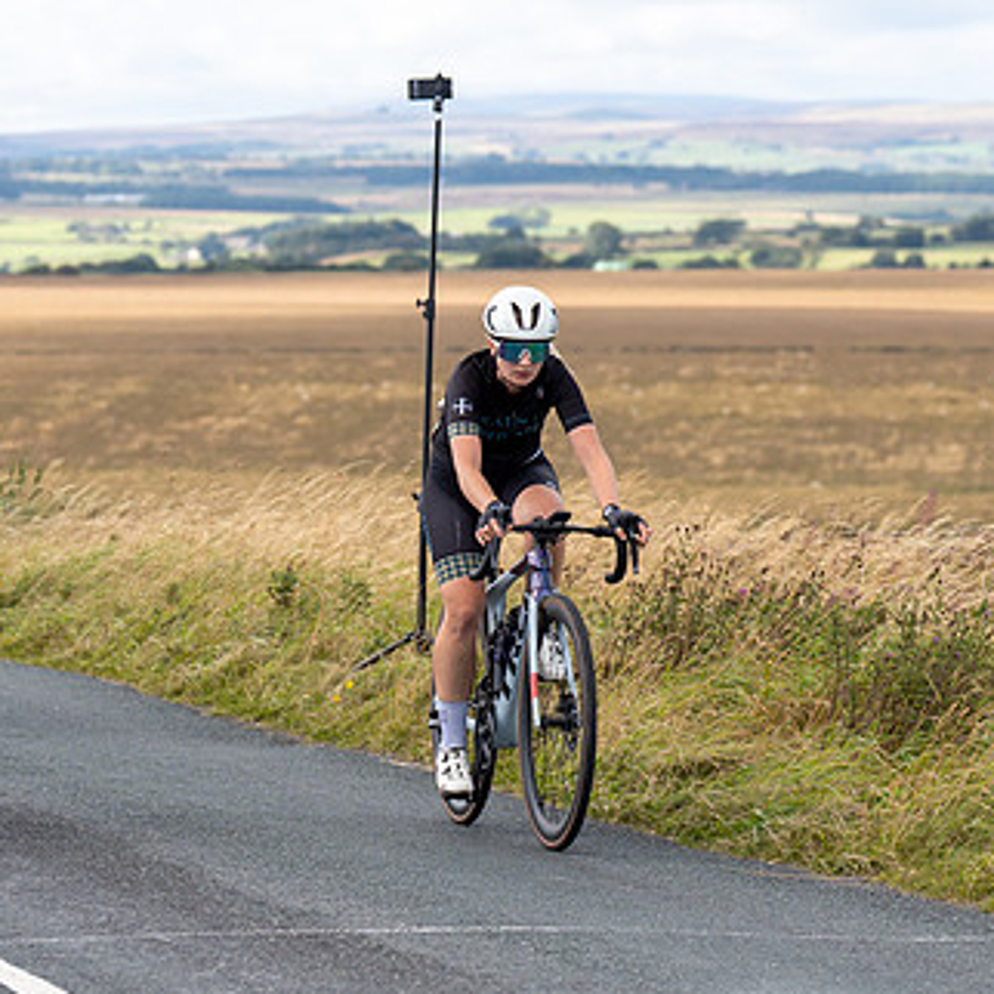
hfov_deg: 8.9
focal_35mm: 197
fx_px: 6400
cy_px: 316
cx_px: 530
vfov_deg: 8.9
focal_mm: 90
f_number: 4
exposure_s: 1/800
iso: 100
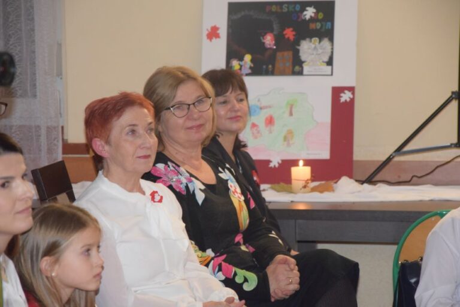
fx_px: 2012
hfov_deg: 13.0
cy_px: 154
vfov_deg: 8.7
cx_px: 230
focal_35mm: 158
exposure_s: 1/60
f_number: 5.6
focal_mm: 105
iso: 3200
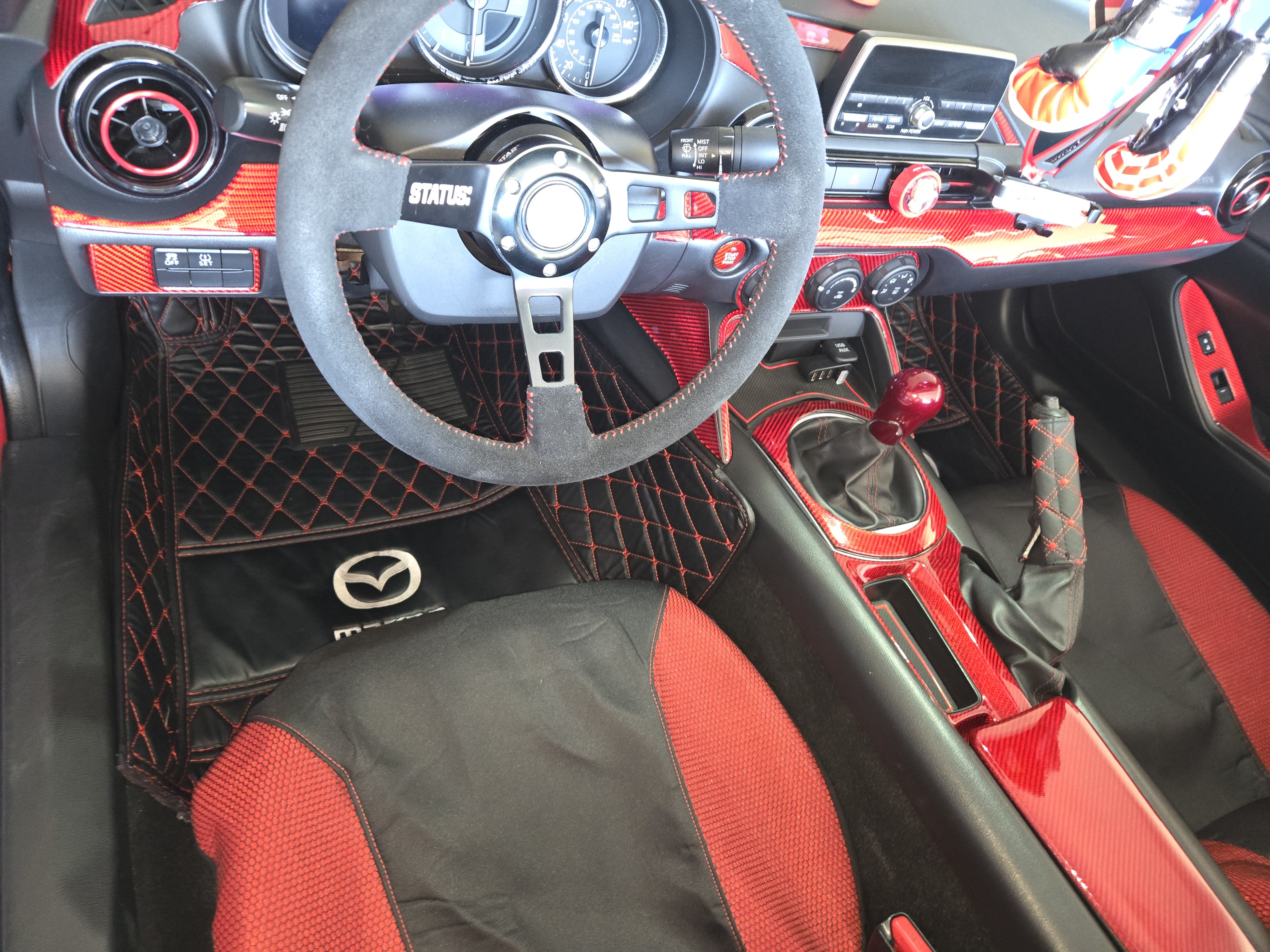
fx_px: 844
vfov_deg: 58.9
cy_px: 476
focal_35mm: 23
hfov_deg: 73.9
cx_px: 635
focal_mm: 5.4
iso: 800
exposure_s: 1/12
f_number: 1.8
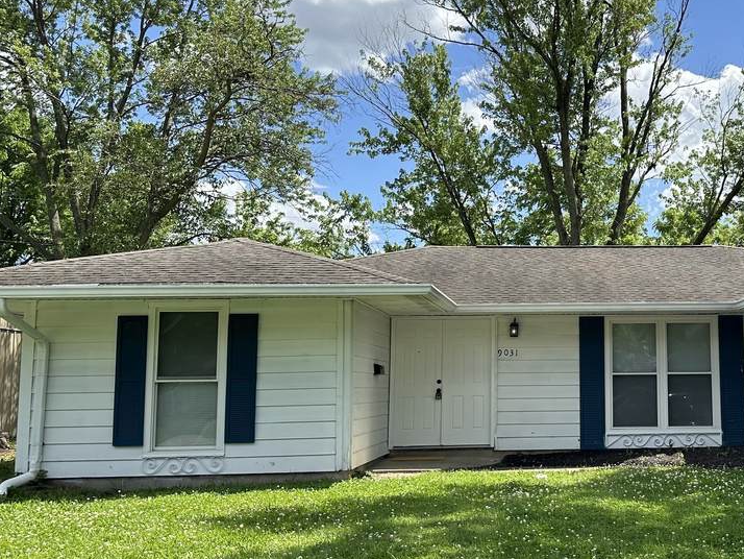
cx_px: 598
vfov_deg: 33.6
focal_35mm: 43
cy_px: 278
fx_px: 925
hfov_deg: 41.9
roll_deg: +0.3
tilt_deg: +6.0
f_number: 1.78
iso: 80
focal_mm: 6.86
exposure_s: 1/3155
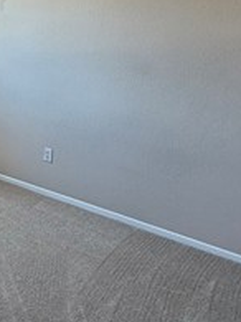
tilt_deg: -8.6
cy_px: 74
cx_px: -71
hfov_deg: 26.7
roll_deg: +0.7
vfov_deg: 39.9
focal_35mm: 46
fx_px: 427
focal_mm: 2.22
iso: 80
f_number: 2.2
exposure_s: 1/99
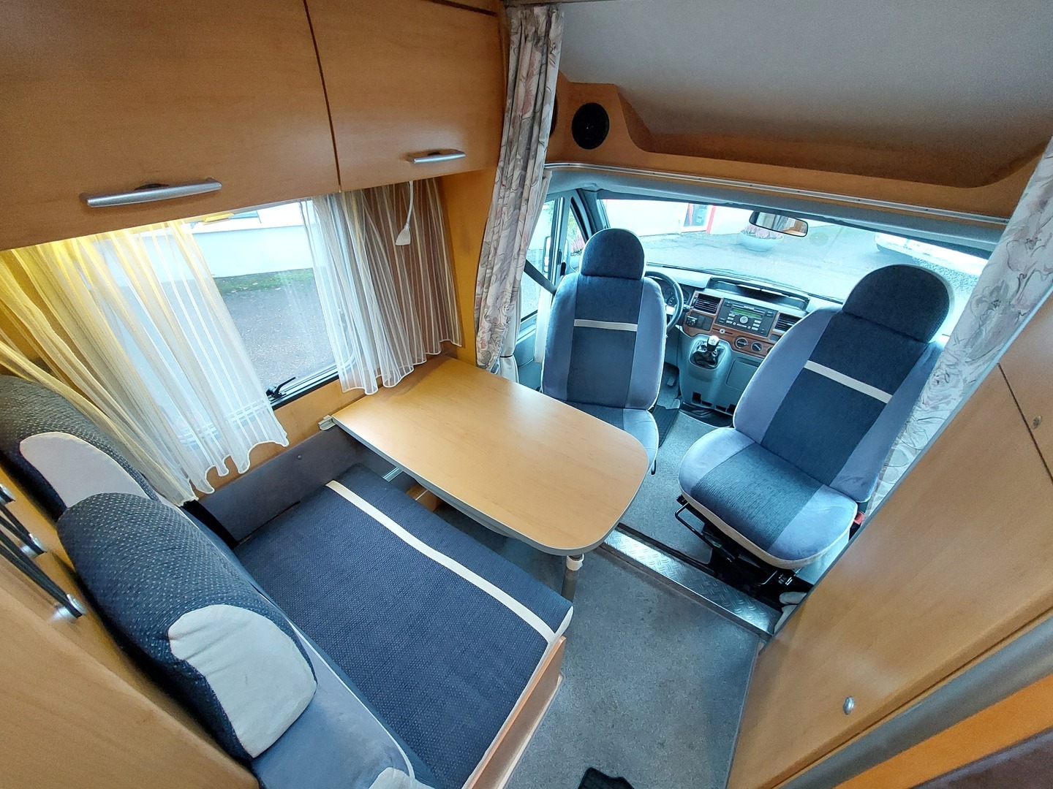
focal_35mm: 13
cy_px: 394
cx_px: 526
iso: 500
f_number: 2.2
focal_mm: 1.74
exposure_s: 1/25
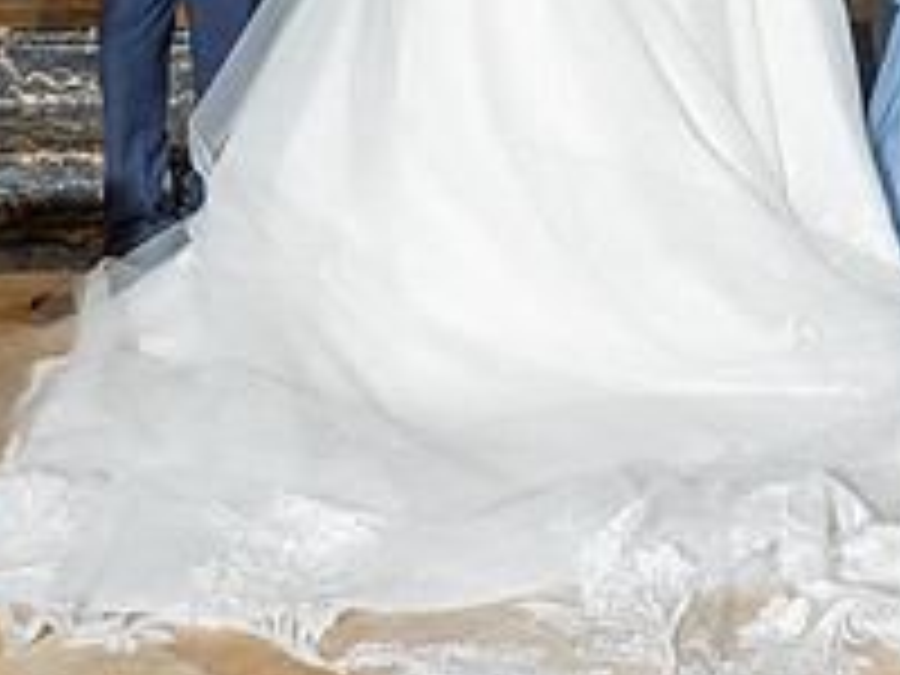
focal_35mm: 89
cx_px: 712
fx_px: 2314
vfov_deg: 16.2
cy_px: -14
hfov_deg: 21.7
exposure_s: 1/200
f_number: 5.6
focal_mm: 24
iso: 1000
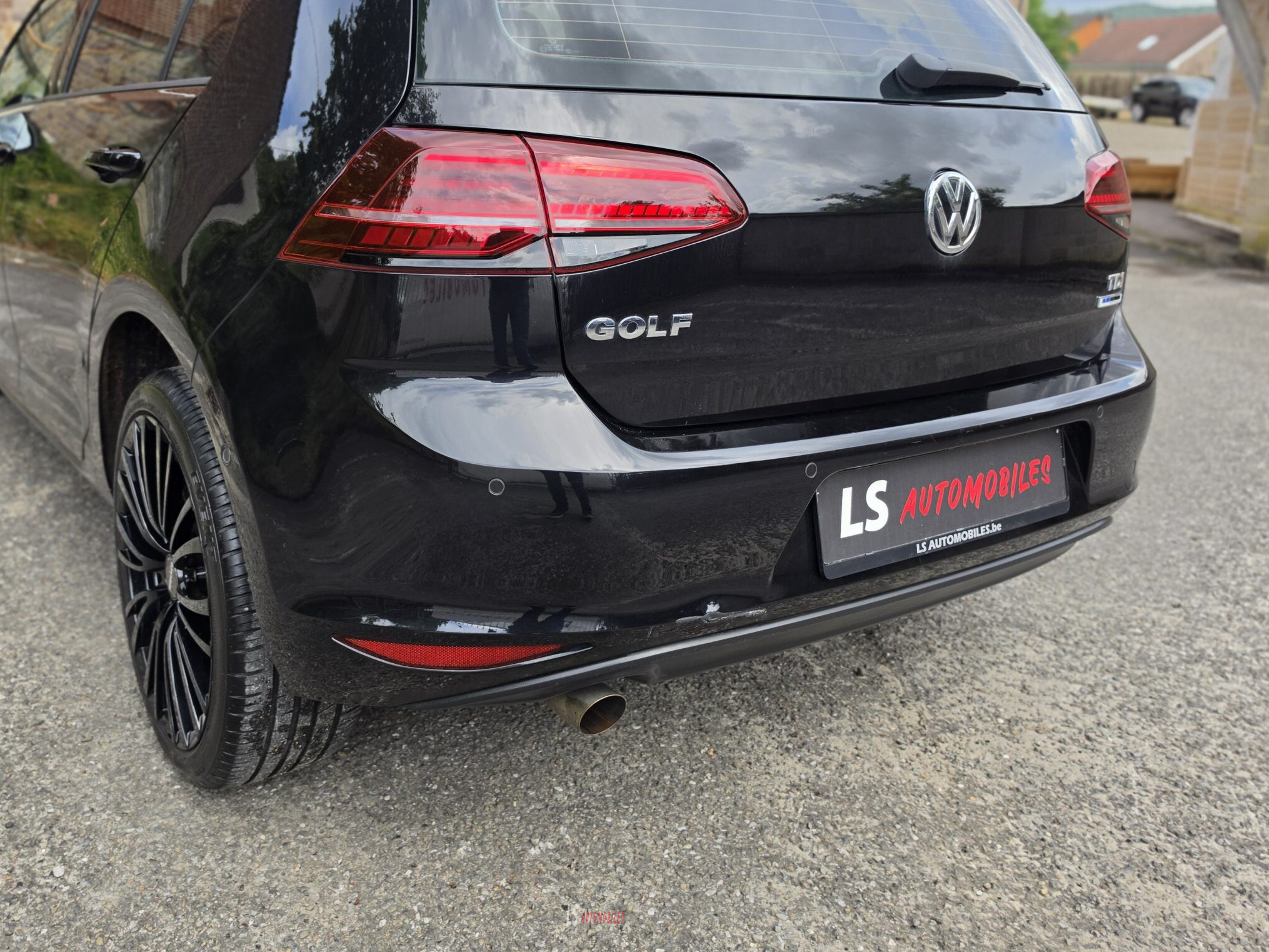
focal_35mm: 29
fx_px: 1063
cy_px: 361
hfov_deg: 61.3
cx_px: 533
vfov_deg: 47.8
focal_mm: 6.5
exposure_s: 1/4143
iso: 80
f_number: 1.4
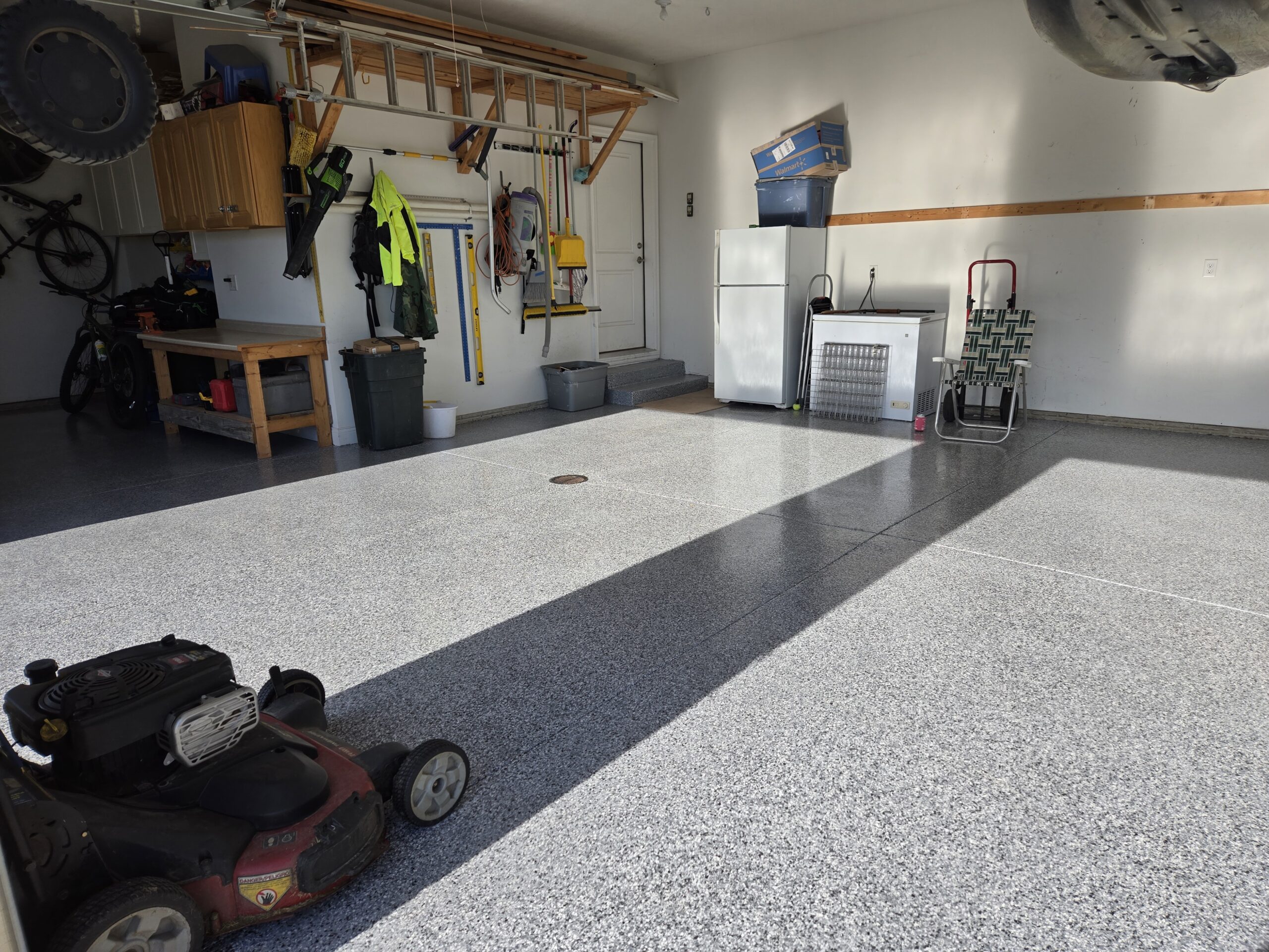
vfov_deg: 58.9
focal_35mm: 23
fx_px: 843
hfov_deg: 73.9
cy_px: 476
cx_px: 634
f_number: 1.8
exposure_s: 1/742
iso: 25
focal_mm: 5.4
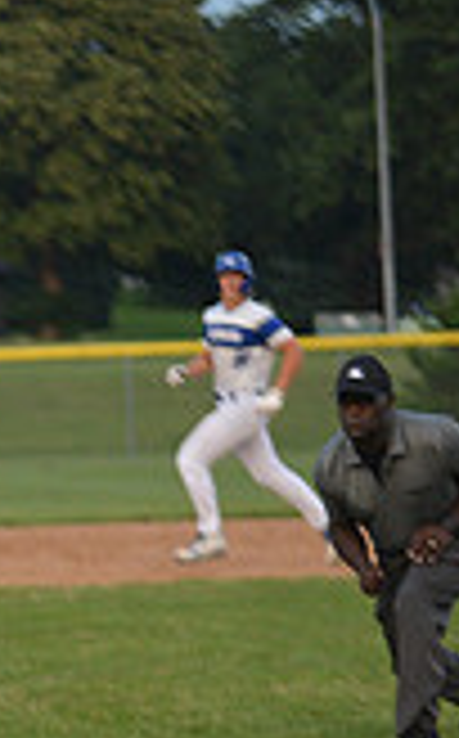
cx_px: -747
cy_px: 788
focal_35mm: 379
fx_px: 7612
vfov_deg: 5.5
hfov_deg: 3.4
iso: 1000
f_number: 2.8
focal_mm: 105
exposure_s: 1/1600
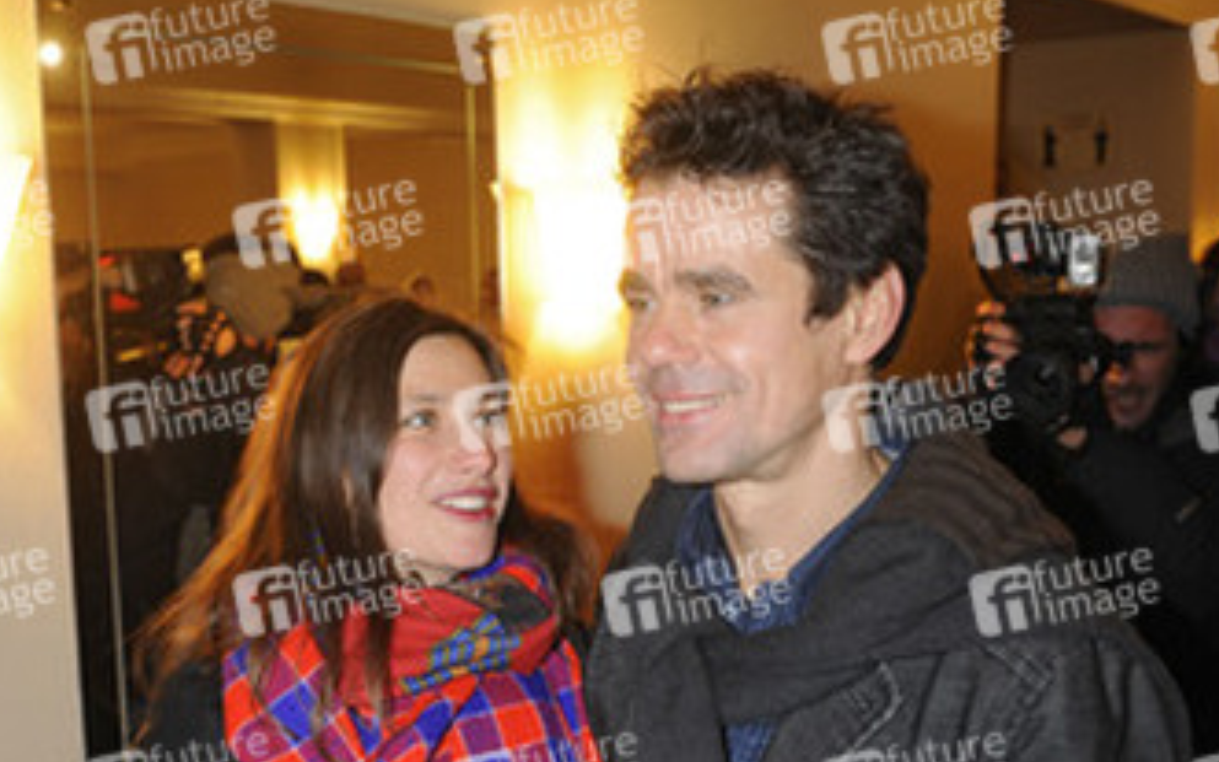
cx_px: 598
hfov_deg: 40.3
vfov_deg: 25.7
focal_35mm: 50
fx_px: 1661
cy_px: 501
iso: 1250
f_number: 5.6
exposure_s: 1/30
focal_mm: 36
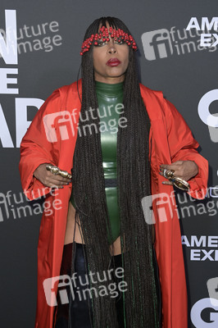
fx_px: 455
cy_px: 164
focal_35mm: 50
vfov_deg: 39.6
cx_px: 109
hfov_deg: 26.9
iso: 1000
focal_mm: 50
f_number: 5.6
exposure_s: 1/250
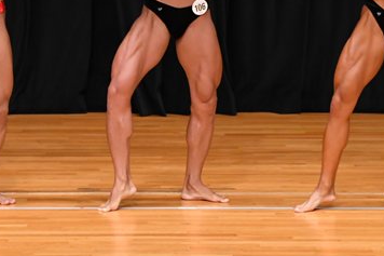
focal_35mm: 440
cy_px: -13
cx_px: 177
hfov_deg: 4.7
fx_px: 4691
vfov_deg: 3.1
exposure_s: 1/400
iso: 3200
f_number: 5.6
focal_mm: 135
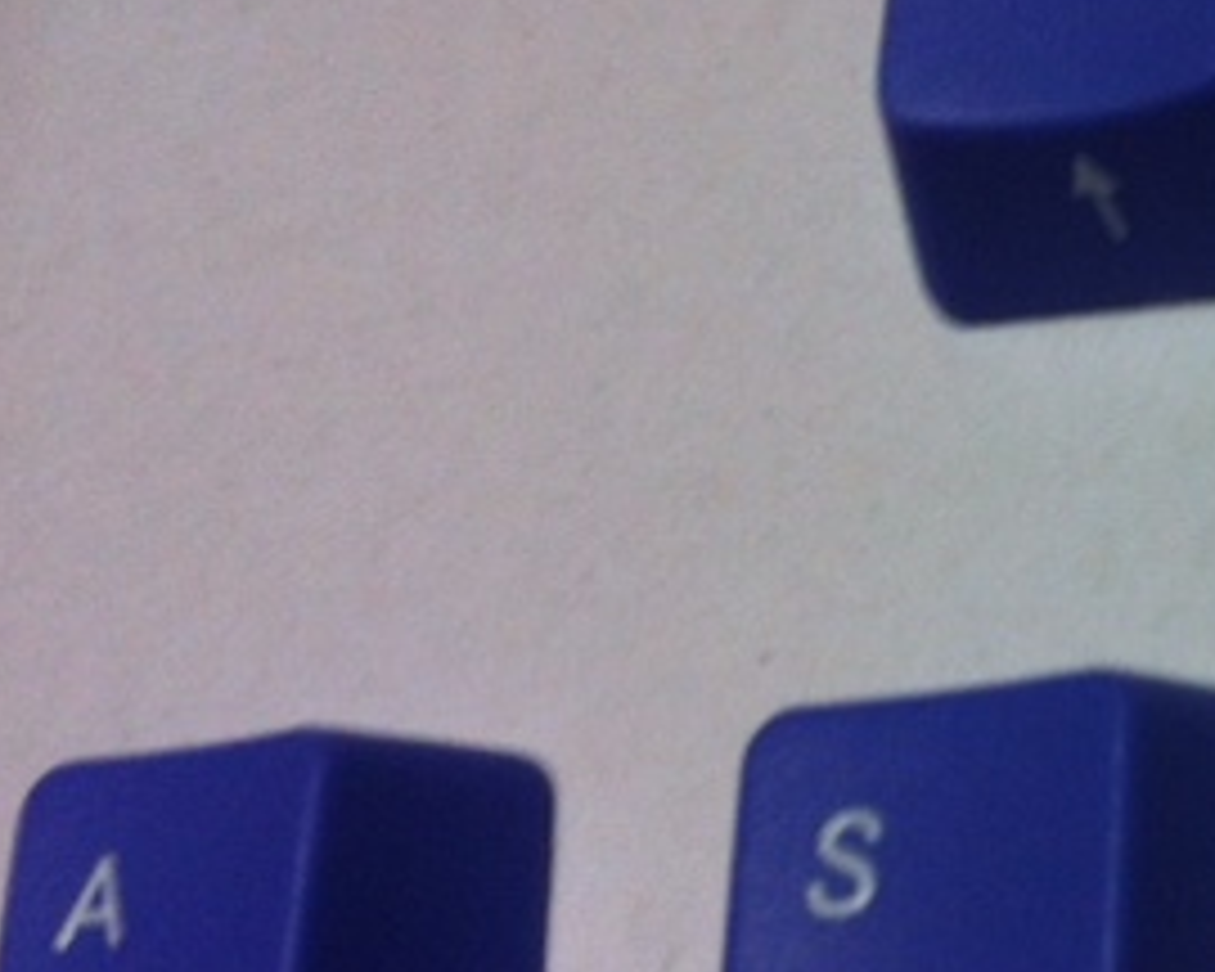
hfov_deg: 22.2
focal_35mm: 81
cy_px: 472
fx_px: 2913
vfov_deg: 18.9
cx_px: 1350
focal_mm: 3.85
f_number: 2.8
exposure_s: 1/15
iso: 125
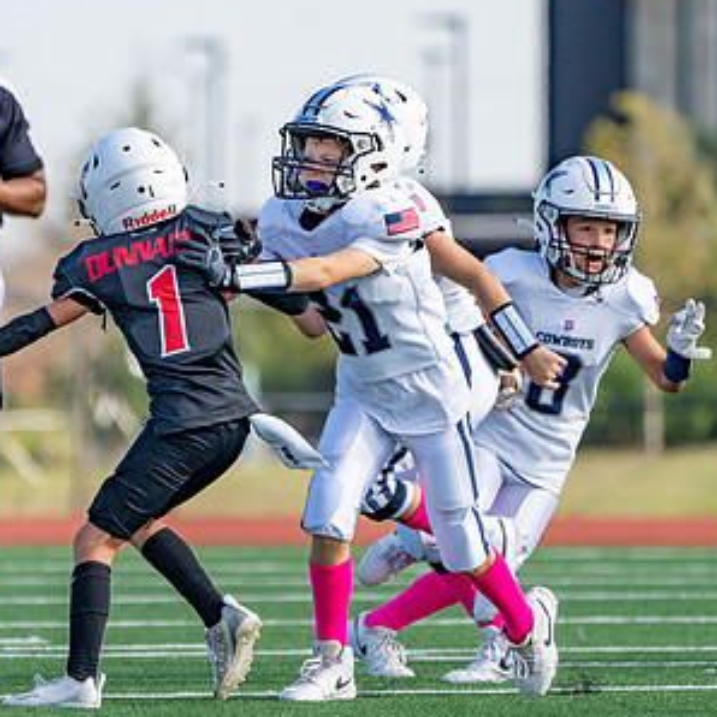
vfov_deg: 2.5
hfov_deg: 2.5
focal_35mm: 688
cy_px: 351
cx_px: 286
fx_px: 16123
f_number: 5.6
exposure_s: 1/2000
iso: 200
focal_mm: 388
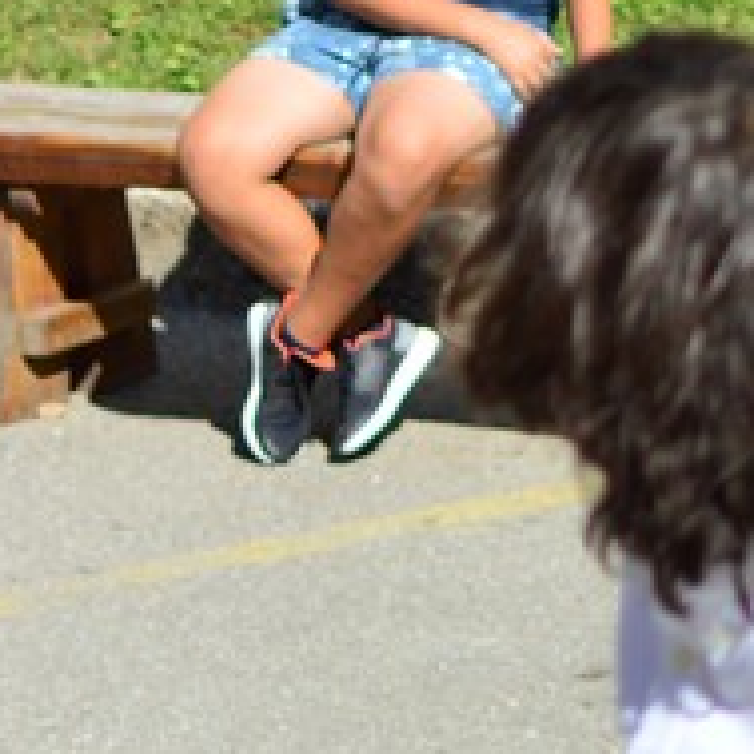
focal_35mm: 241
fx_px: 5946
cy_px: 22
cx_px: -626
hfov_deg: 7.1
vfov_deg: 7.2
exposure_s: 1/4000
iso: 100
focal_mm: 35
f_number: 1.8
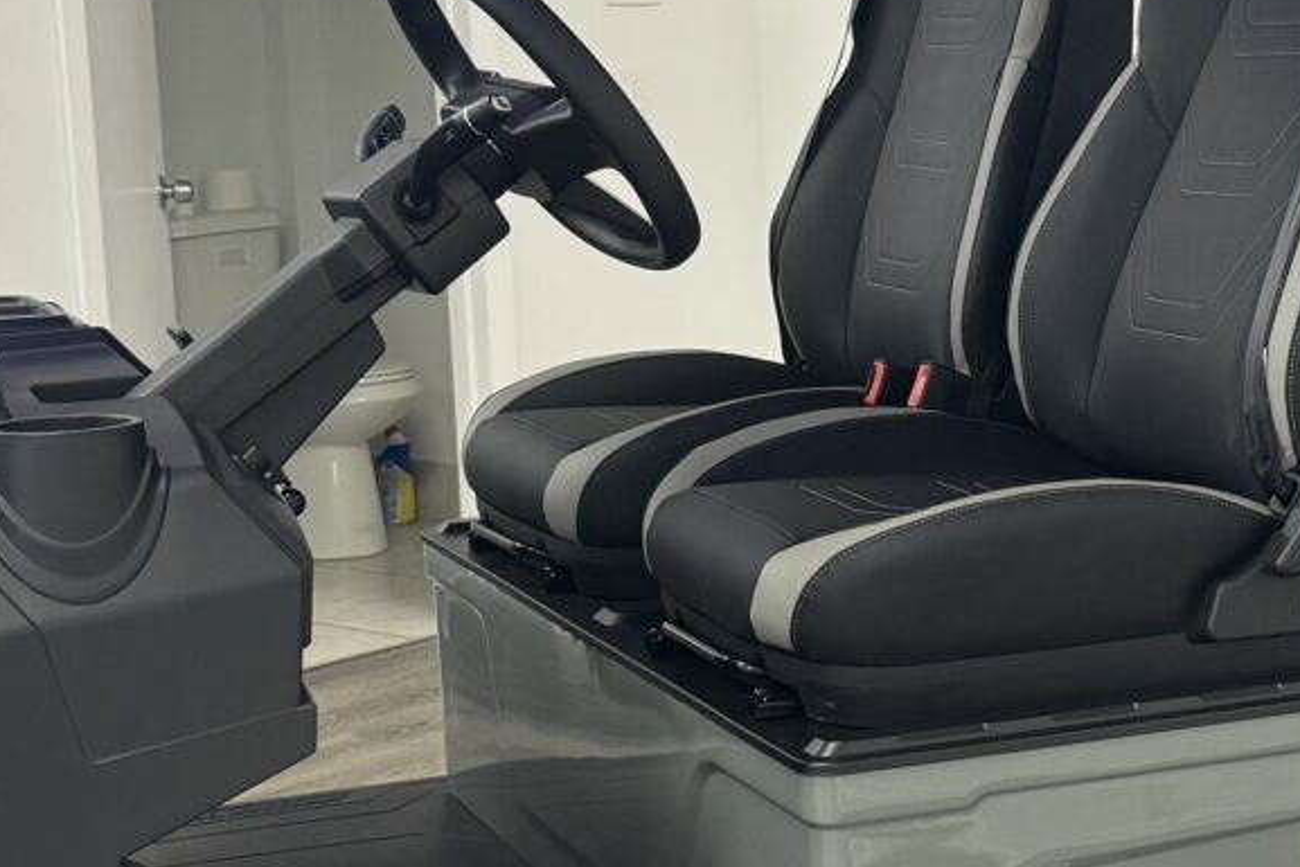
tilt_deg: -8.0
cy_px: 363
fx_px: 2998
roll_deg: +2.9
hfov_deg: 24.3
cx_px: 928
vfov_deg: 16.5
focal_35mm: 83
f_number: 1.78
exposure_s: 1/60
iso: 160
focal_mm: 6.76
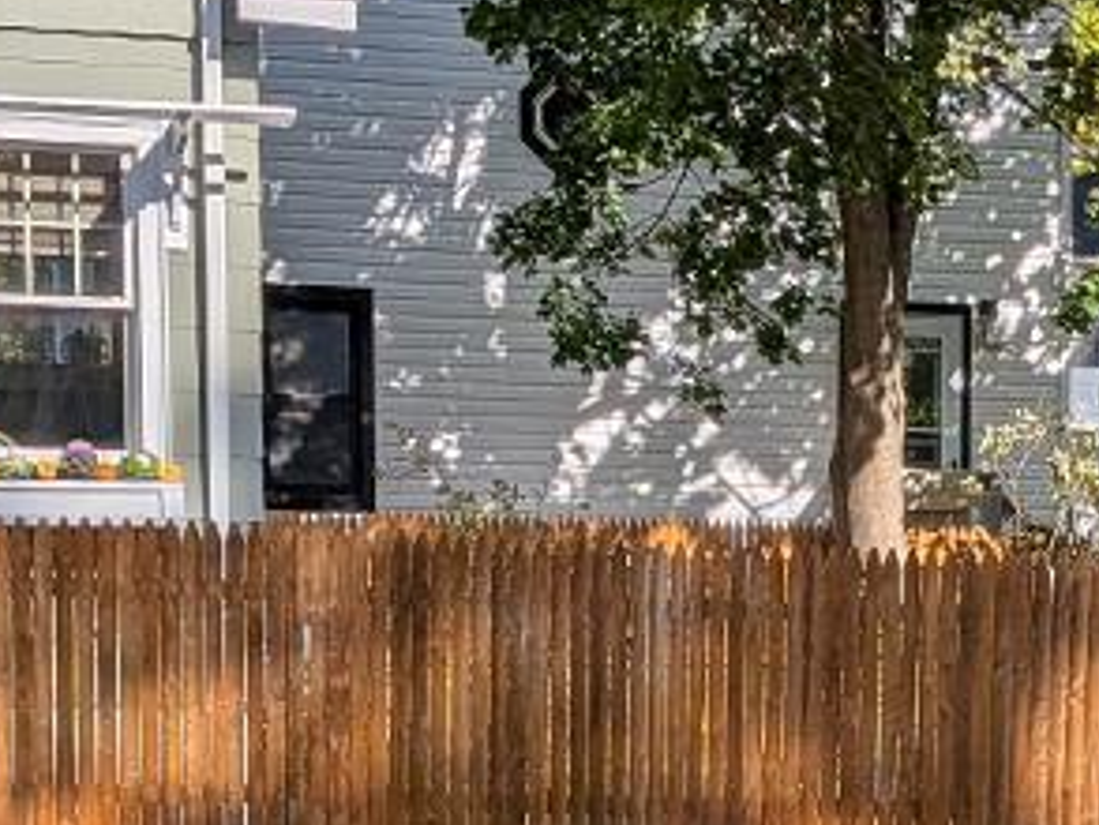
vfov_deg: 11.8
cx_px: 1020
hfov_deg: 15.8
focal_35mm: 123
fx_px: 3907
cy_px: 1033
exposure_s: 1/15625
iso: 26
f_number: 1.7
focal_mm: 4.53
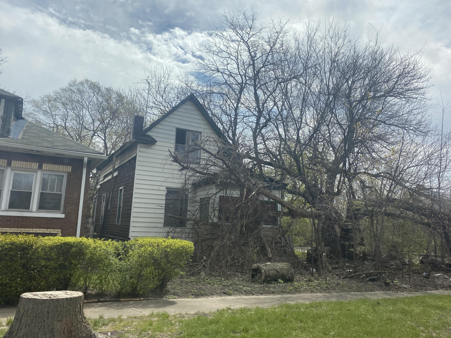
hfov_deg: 65.3
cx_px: 221
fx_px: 352
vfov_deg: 51.4
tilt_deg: +11.6
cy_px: 166
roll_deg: -1.9
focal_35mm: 27
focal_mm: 4.25
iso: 32
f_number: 1.8
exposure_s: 1/529
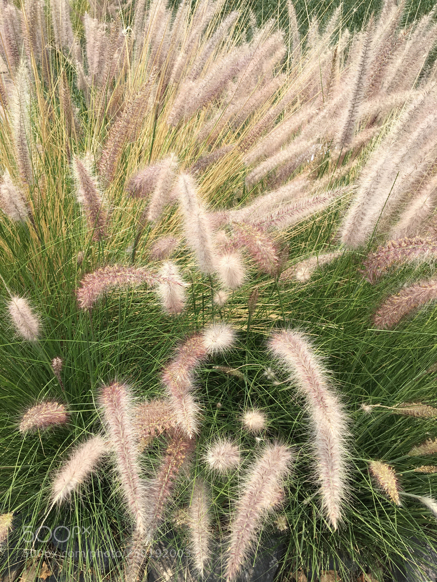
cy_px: 291
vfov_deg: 61.7
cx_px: 218
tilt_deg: -36.9
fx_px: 488
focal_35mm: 29
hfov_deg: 48.2
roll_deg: -5.4
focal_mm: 4.15
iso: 25
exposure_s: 1/845
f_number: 2.2
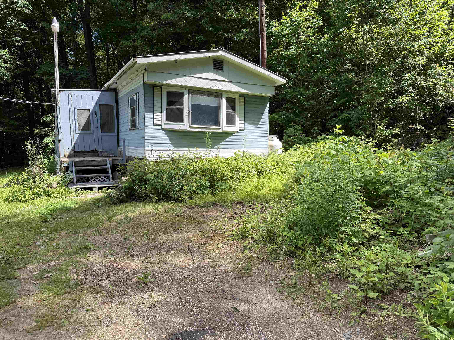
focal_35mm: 24
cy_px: 170
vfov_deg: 56.8
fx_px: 315
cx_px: 227
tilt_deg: -4.2
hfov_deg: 71.6
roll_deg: -0.8
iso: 80
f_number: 1.78
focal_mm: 6.76
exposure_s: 1/920
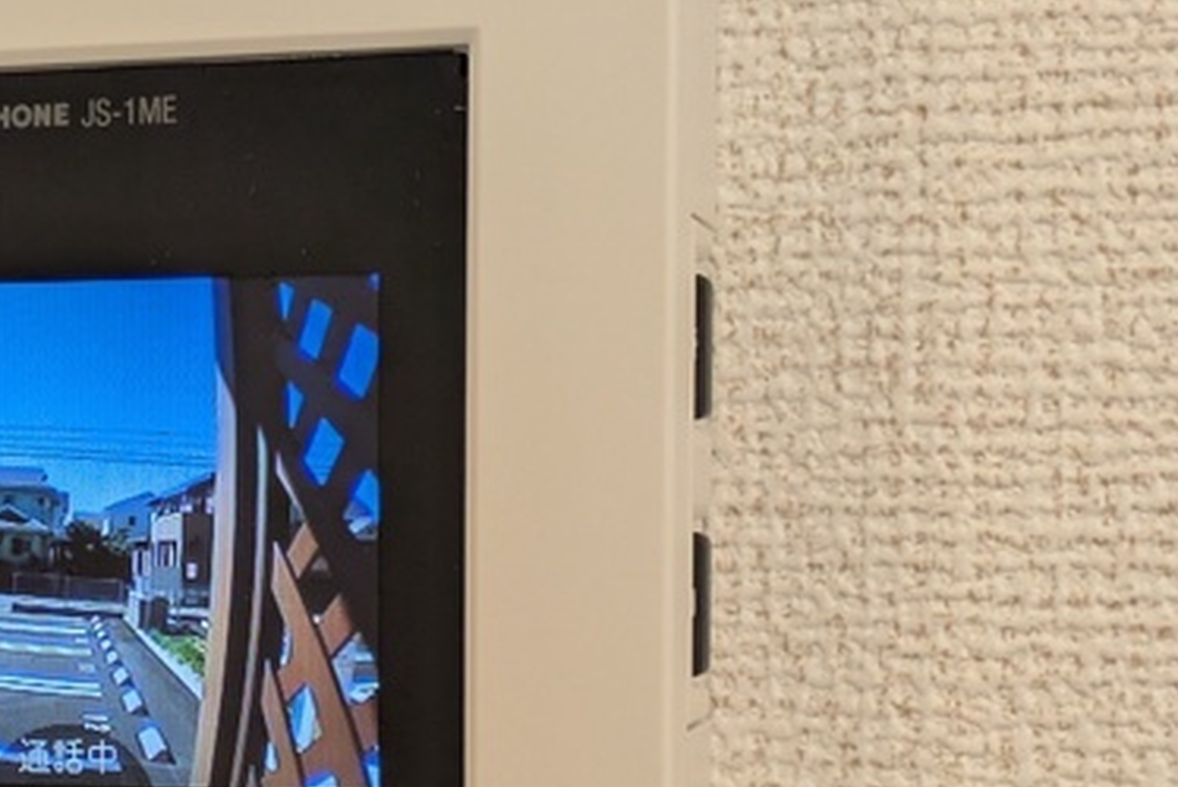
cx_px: 98
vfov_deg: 10.0
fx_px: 4454
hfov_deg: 14.9
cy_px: 746
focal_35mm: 136
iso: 66
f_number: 1.89
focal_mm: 5.43
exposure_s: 1/100
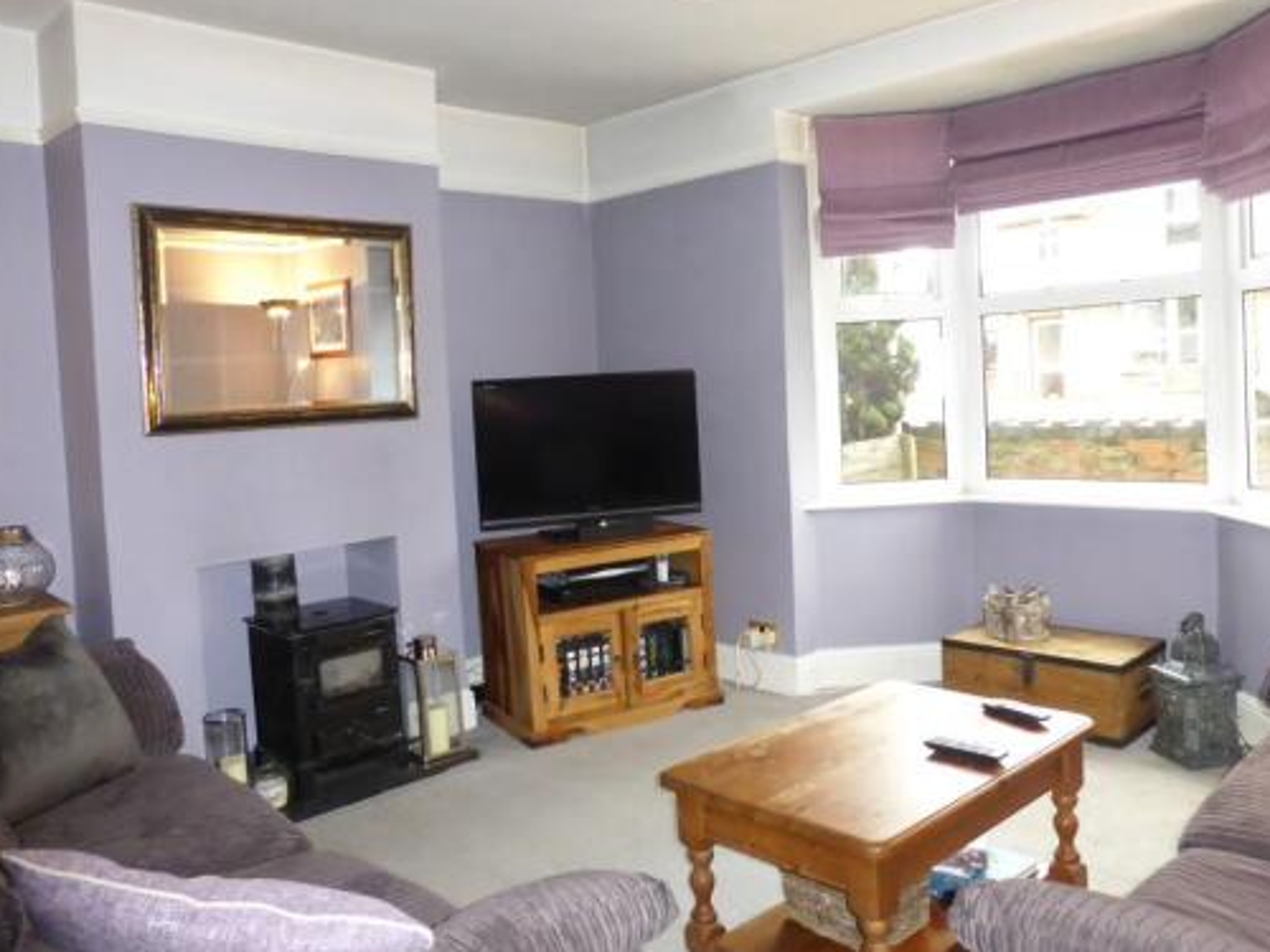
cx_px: 641
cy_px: 418
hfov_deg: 63.4
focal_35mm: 28
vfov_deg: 49.6
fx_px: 1027
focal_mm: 4.3
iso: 640
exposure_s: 1/60
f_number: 3.3
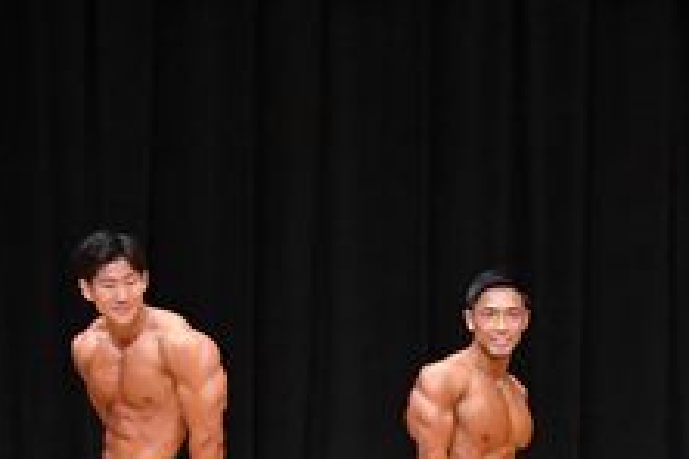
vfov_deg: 3.6
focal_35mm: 377
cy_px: 450
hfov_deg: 5.4
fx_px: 7215
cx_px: 1137
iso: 4000
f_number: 5.6
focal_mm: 72
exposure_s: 1/400
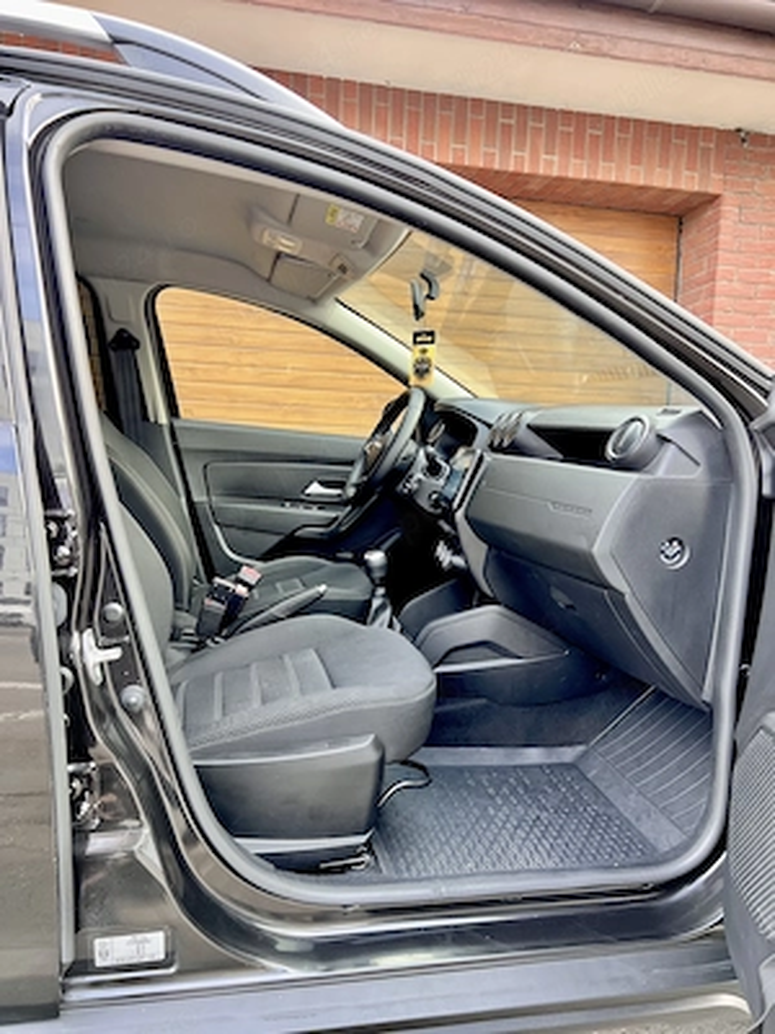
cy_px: 517
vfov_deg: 67.3
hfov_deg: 53.1
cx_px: 388
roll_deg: -2.9
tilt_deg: -3.5
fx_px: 776
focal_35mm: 26
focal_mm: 5.7
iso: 100
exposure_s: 1/121
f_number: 1.5
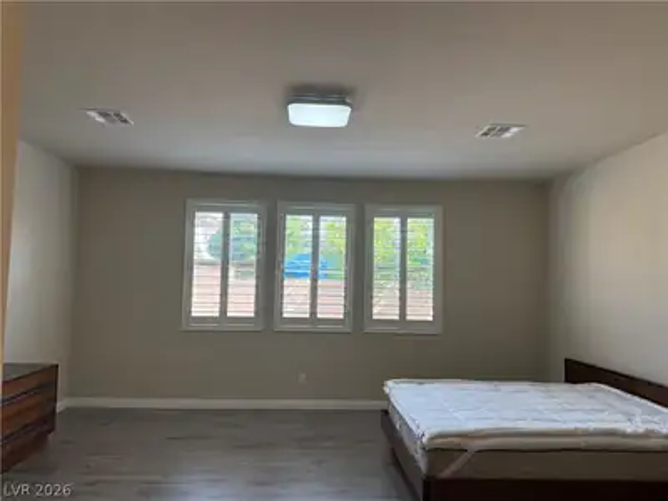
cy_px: 250
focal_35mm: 24
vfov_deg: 56.8
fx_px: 463
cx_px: 334
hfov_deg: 71.6
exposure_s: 1/207
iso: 200
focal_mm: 6.76
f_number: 1.78
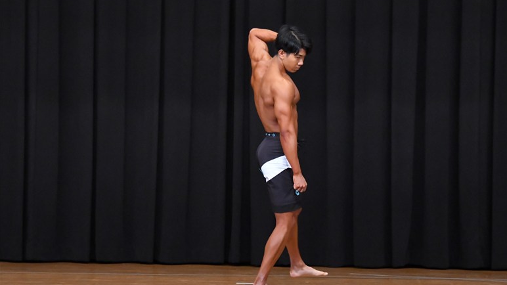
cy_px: 154
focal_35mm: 228
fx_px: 3065
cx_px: 254
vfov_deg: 5.3
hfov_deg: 9.5
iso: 8000
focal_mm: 145
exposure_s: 1/400
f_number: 5.6
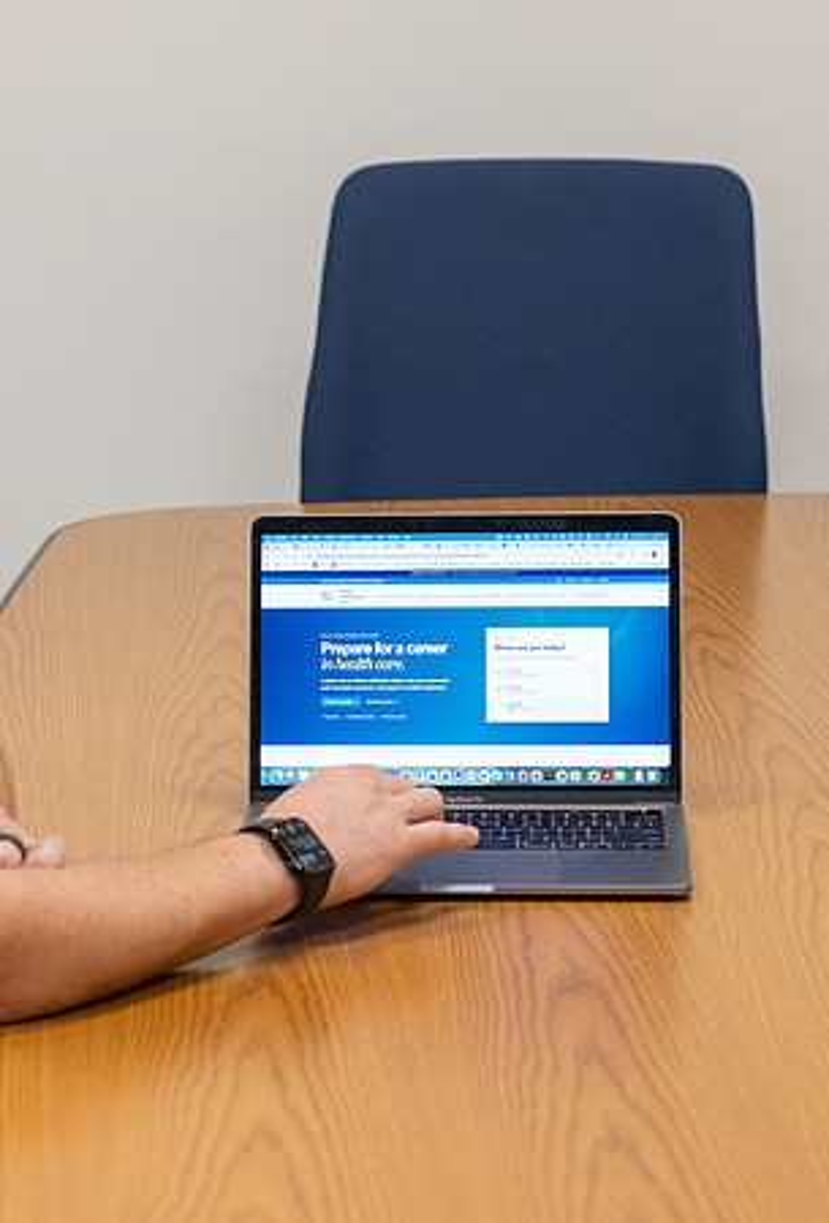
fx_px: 4327
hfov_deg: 10.9
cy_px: 689
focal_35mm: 127
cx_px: 72
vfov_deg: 16.1
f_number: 4
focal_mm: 70
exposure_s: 1/200
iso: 2500
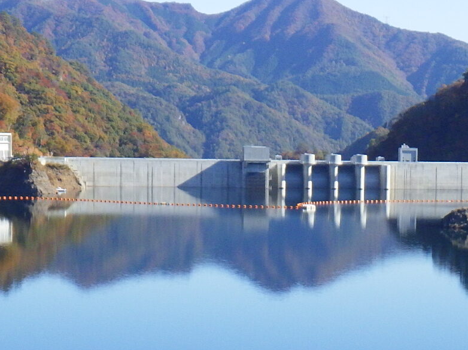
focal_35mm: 110
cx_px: 330
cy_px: 322
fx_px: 1487
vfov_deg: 13.3
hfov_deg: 17.8
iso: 250
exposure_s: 1/640
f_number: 5
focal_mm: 7.5
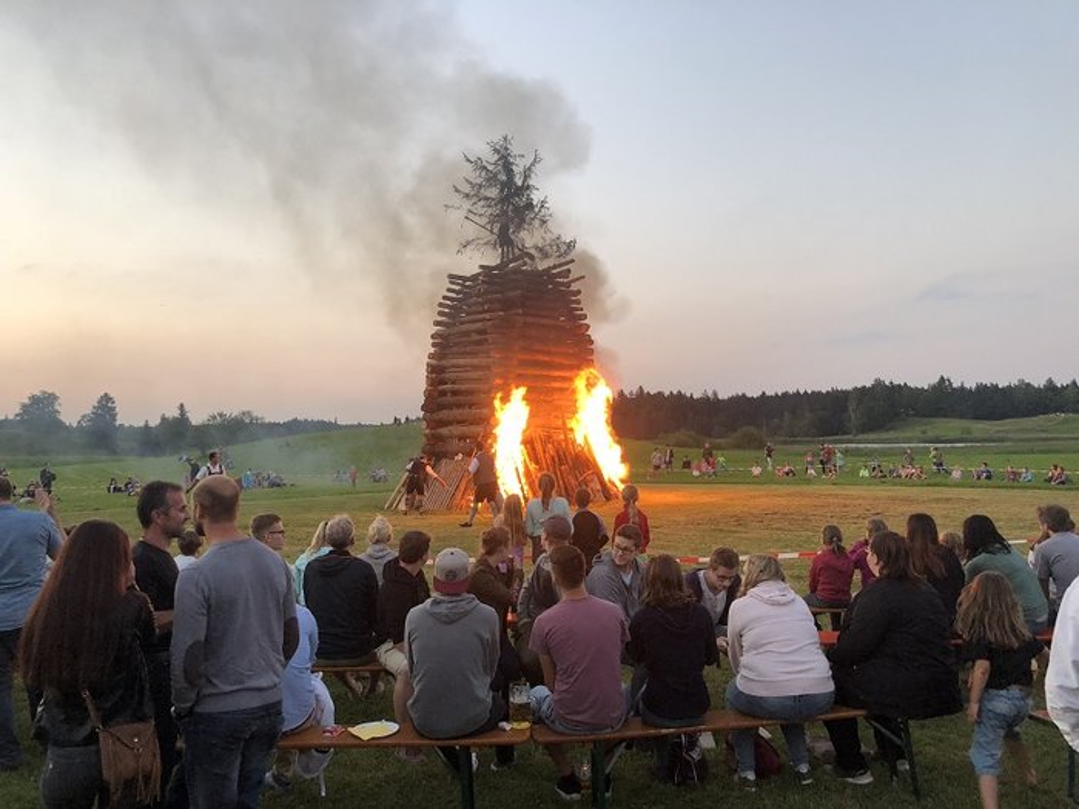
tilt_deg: +2.7
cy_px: 404
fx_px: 873
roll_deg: +1.3
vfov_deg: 49.7
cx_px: 540
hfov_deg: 63.4
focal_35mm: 28
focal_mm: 3.99
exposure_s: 1/30
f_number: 1.8
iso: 32
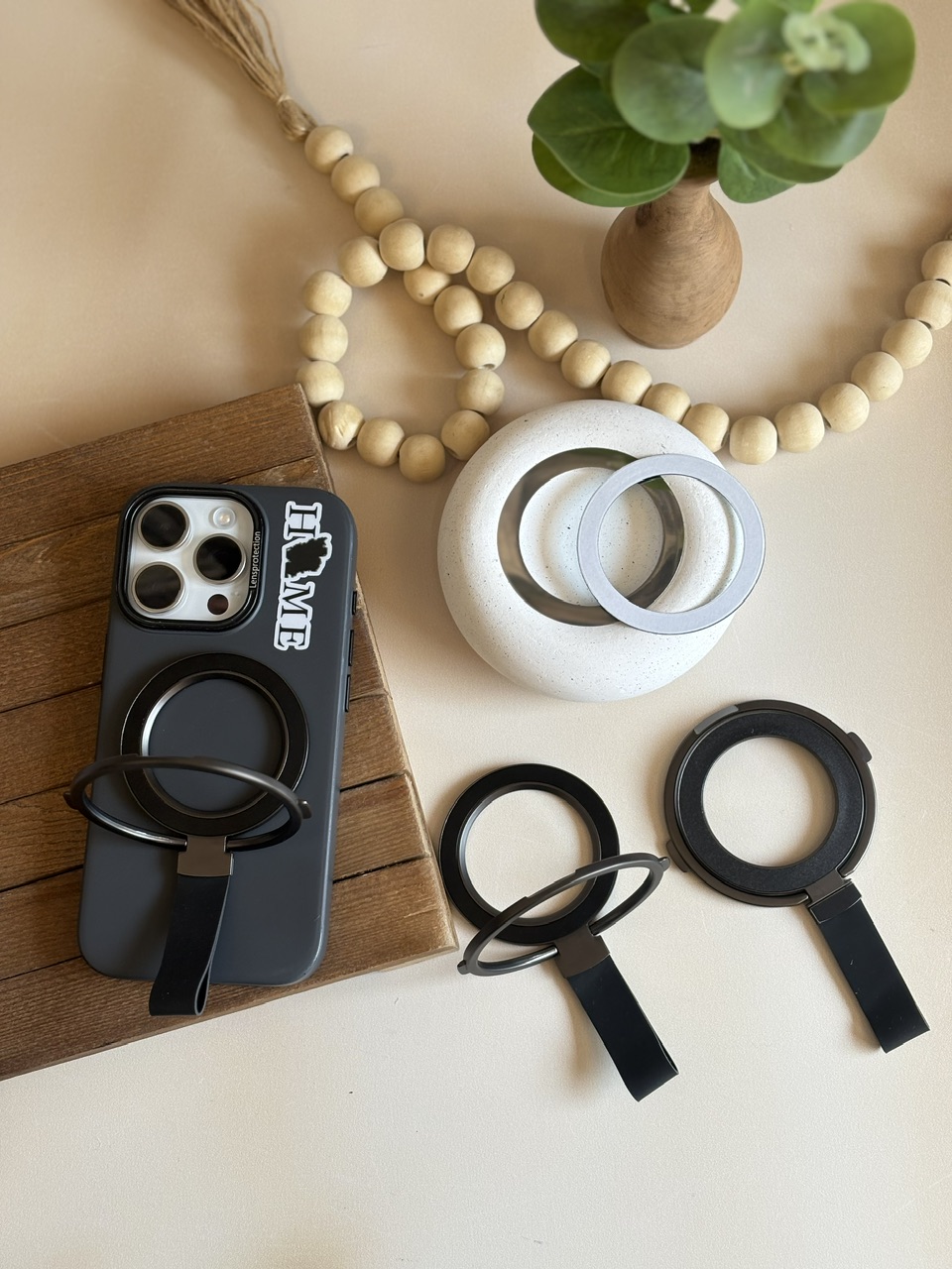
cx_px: 476
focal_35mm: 52
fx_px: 1907
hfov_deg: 28.0
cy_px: 634
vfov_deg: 36.8
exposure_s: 1/173
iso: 50
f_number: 1.6
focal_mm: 5.96
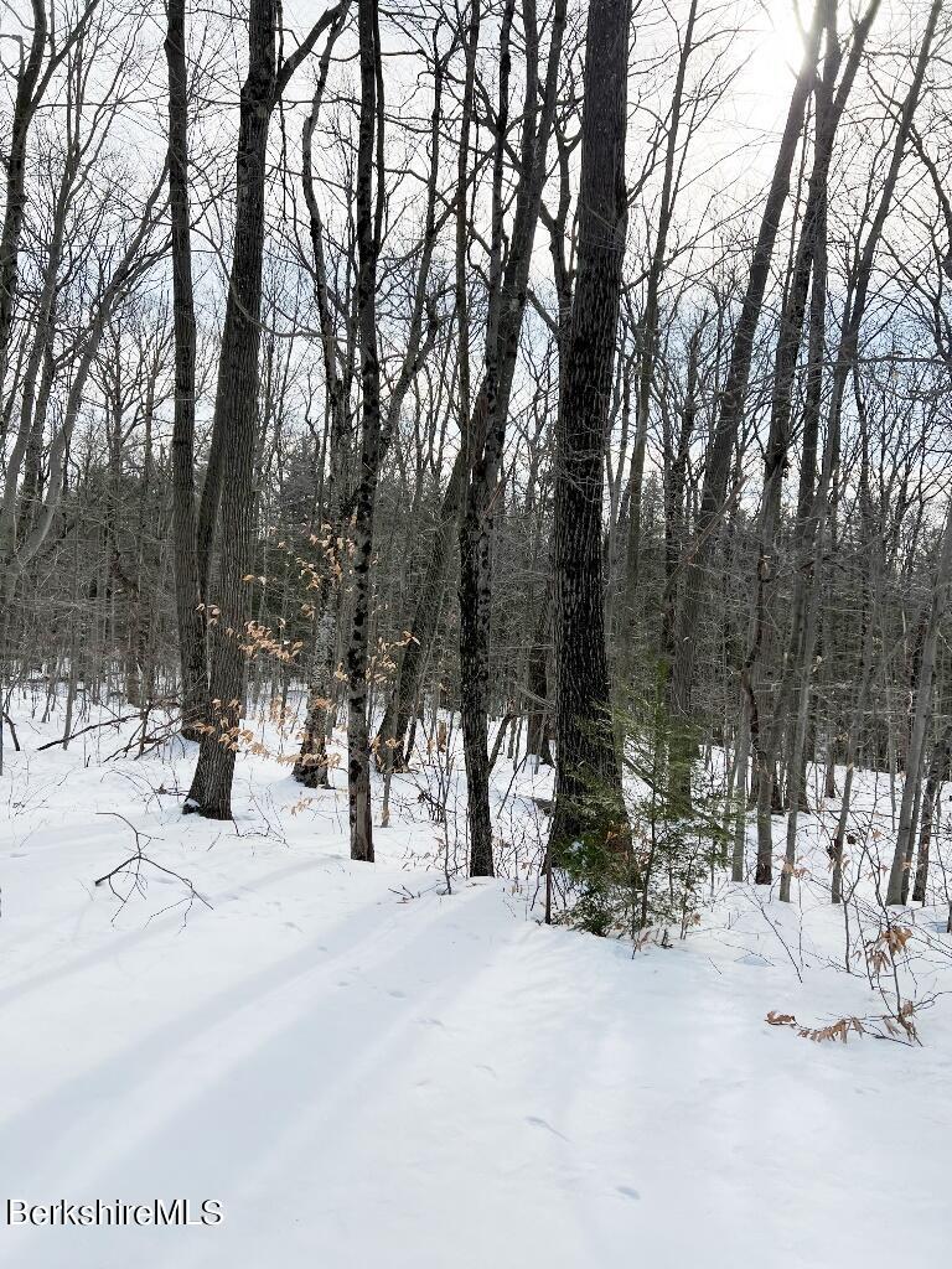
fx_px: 953
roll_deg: -3.1
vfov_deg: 67.3
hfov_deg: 53.1
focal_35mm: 26
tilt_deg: -1.1
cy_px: 634
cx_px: 476
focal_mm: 5.7
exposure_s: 1/3077
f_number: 1.5
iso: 50
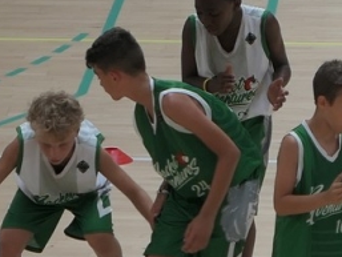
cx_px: 12
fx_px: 4804
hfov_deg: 4.1
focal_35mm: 486
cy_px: 91
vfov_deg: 3.1
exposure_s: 1/160
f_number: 2.8
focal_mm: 26.4
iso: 125
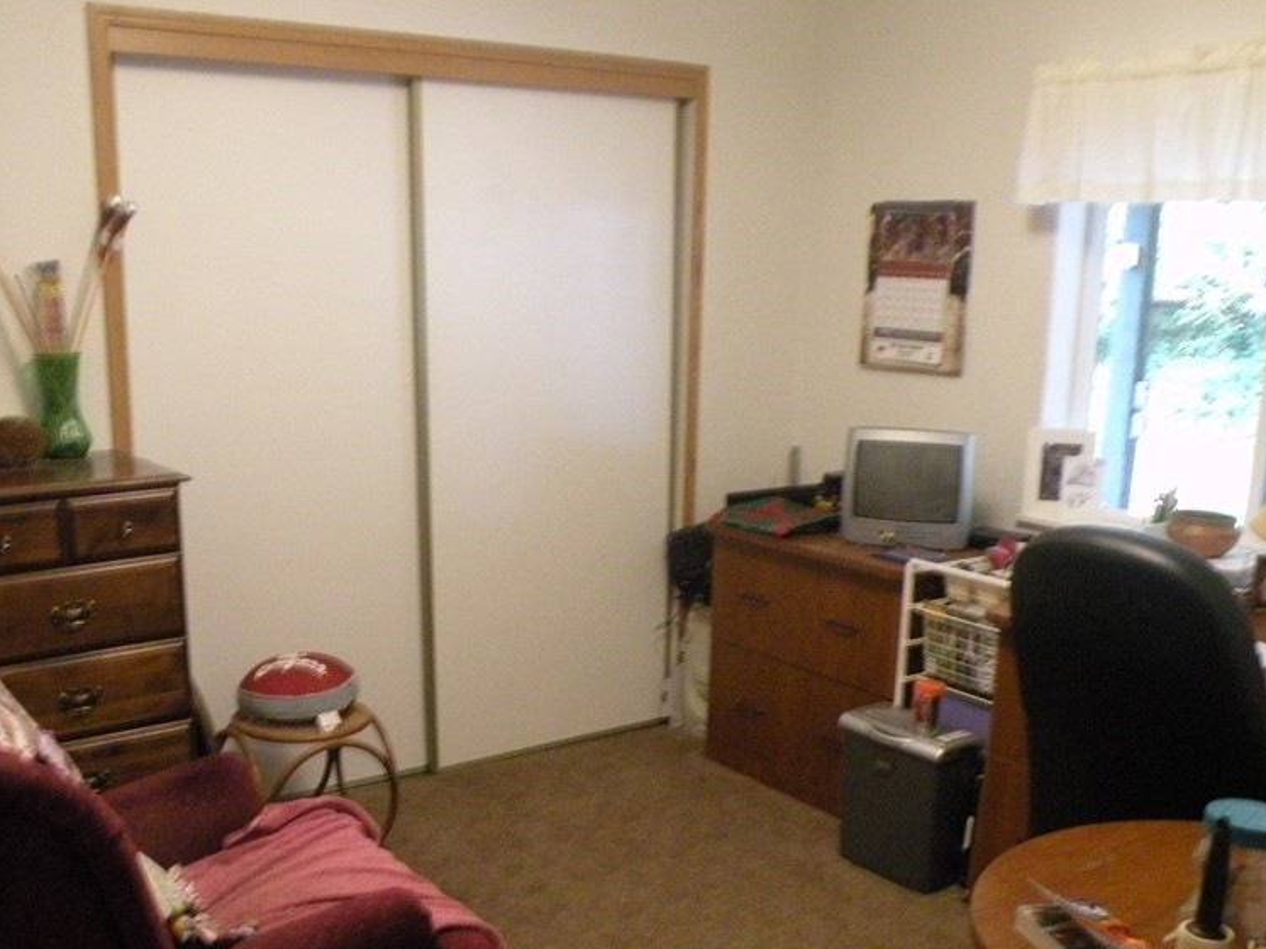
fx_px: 1353
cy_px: 637
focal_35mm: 37
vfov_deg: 38.2
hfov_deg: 50.1
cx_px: 568
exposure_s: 1/21.4
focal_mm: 4.7
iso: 400
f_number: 2.8
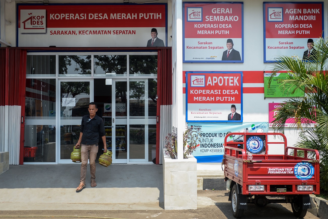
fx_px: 364
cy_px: 110
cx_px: 164
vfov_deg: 33.4
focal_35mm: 40
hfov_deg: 48.5
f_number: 3.5
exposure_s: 1/1250
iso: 200
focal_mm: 40
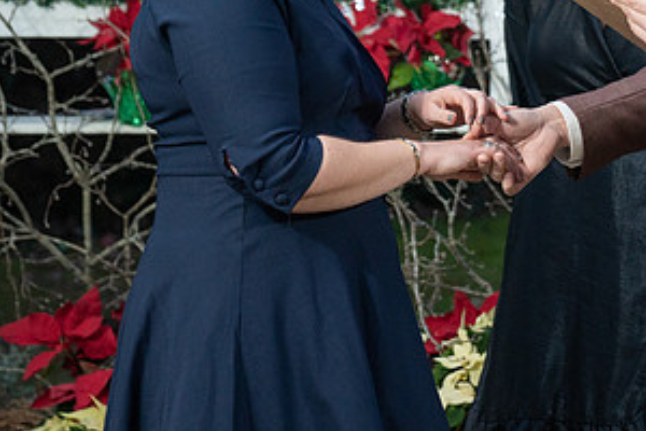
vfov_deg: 11.5
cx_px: 589
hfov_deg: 17.1
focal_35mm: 118
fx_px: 2117
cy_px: 36
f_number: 2.8
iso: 2000
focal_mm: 53
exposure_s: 1/100
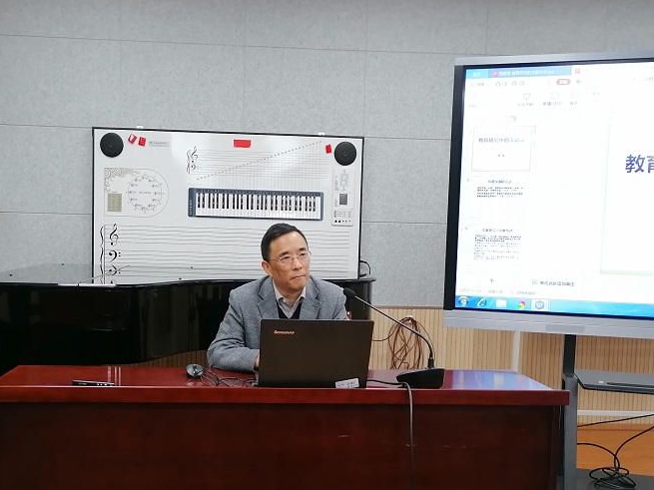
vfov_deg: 42.8
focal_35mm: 33
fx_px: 623
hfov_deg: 55.4
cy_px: 281
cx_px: 329
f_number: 1.8
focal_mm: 5.4
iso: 160
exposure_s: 1/60
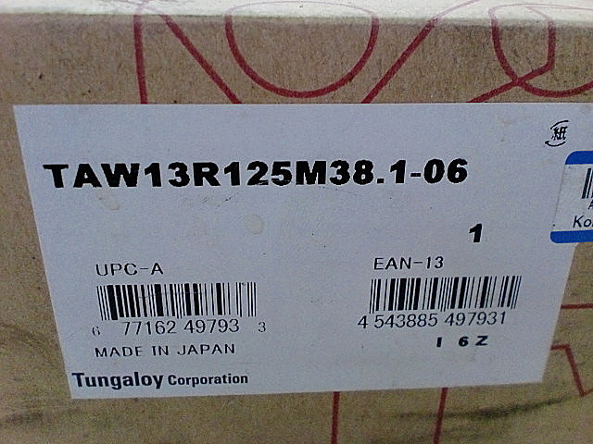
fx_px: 600
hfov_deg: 52.6
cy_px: 222
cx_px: 296
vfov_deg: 40.7
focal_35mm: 35
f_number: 3.1
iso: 640
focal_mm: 6.3
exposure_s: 1/60
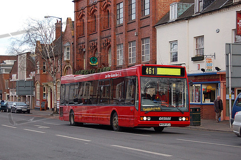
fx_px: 535
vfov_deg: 17.0
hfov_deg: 25.4
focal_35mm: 80
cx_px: 127
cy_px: 87
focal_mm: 46
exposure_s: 1/500
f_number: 5.3
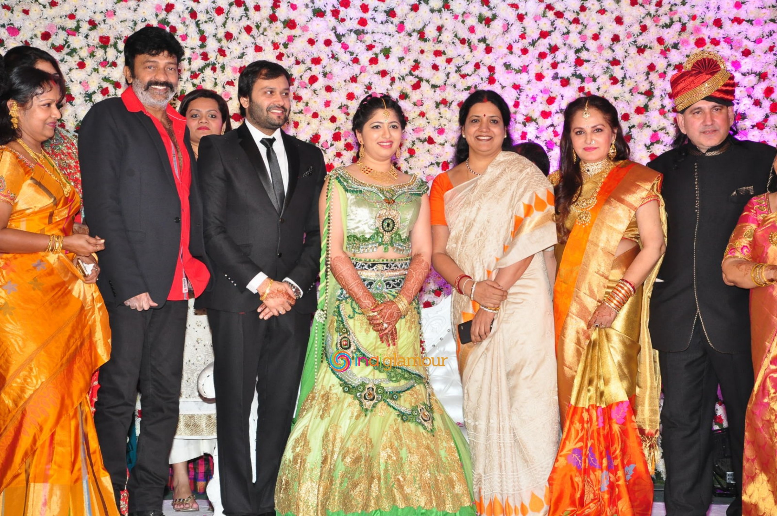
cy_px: 258
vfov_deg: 15.7
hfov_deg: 23.4
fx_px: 1876
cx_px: 388
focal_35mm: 87
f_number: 7.1
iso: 1000
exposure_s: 1/125
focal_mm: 58
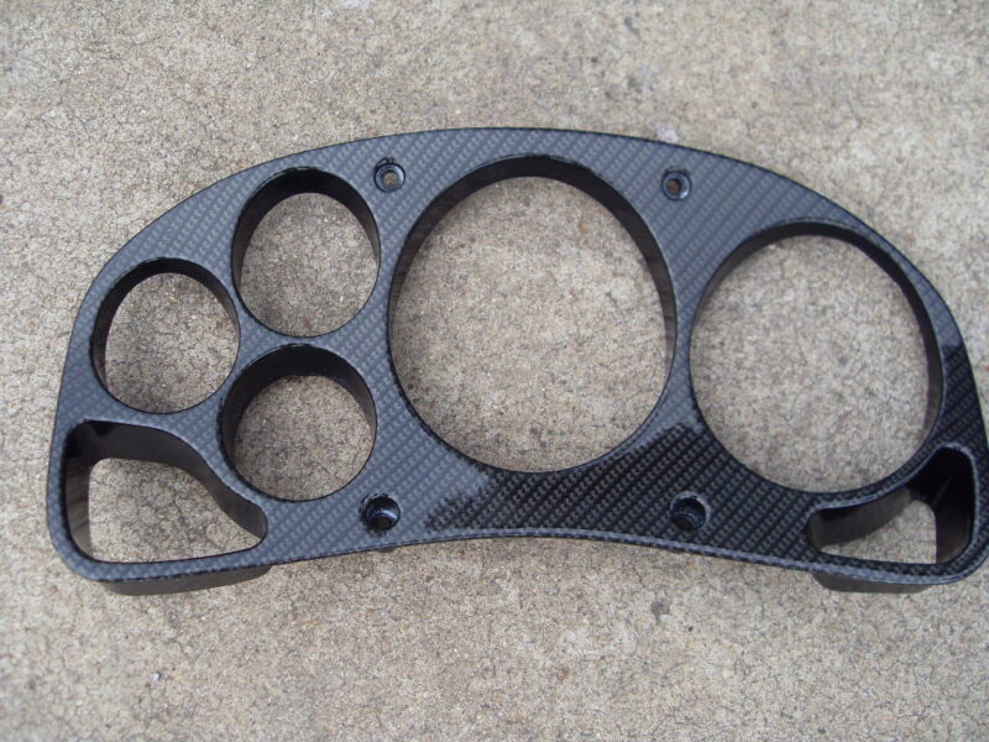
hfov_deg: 52.6
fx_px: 1000
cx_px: 494
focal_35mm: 35
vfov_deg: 40.7
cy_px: 371
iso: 80
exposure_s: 1/350
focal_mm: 6.3
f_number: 2.8
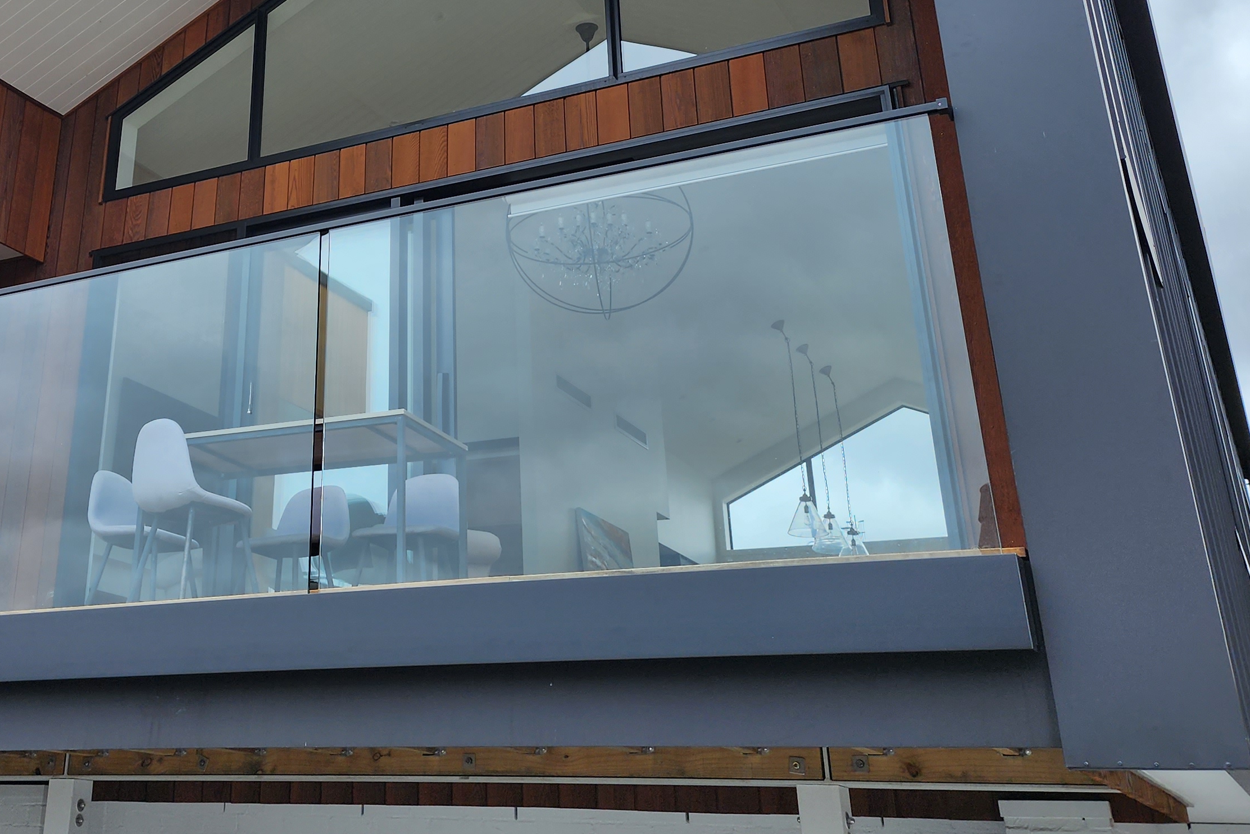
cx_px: 312
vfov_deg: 30.1
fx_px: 1493
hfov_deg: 43.9
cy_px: 112
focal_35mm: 43
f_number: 1.8
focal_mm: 6.4
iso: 12
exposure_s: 1/1163
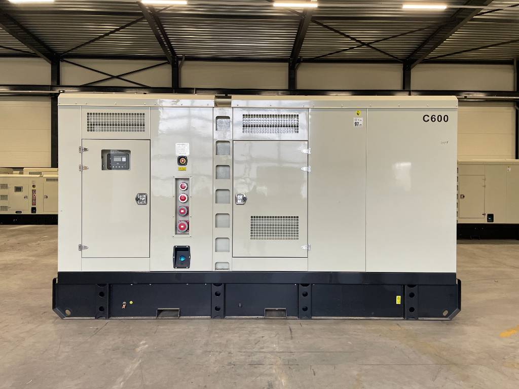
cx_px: 260
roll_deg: -0.6
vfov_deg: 53.1
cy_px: 194
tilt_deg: -1.4
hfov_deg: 67.3
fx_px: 390
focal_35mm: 26
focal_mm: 4.2
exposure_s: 1/50
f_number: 1.6
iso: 125
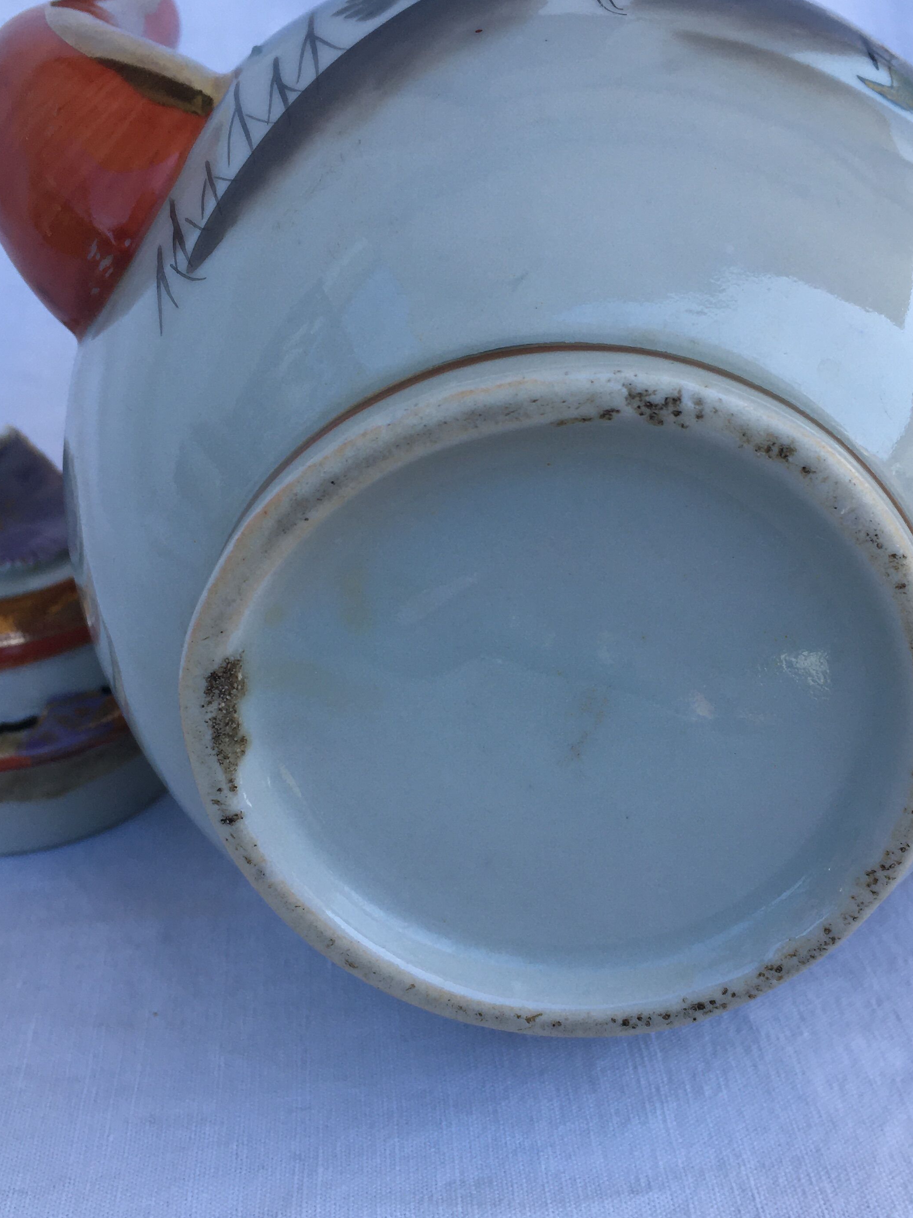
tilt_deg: -27.1
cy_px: 622
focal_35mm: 42
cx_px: 533
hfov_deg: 34.3
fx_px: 1477
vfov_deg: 44.8
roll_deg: +1.6
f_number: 2.2
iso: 25
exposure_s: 1/259
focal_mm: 4.15
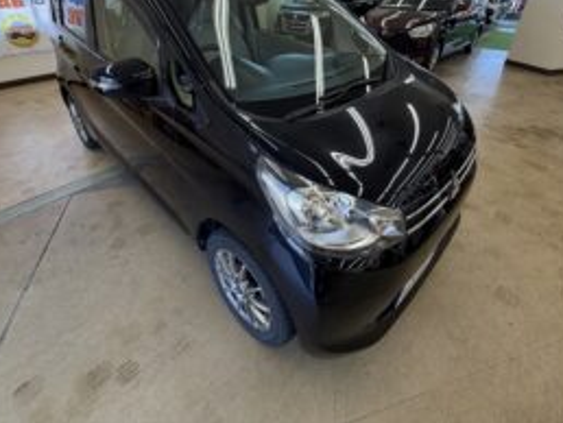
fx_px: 309
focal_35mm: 19
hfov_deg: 84.6
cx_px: 277
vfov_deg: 66.8
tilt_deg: -27.0
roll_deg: +1.2
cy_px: 138
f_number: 2.2
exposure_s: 1/100
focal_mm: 2.22
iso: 64
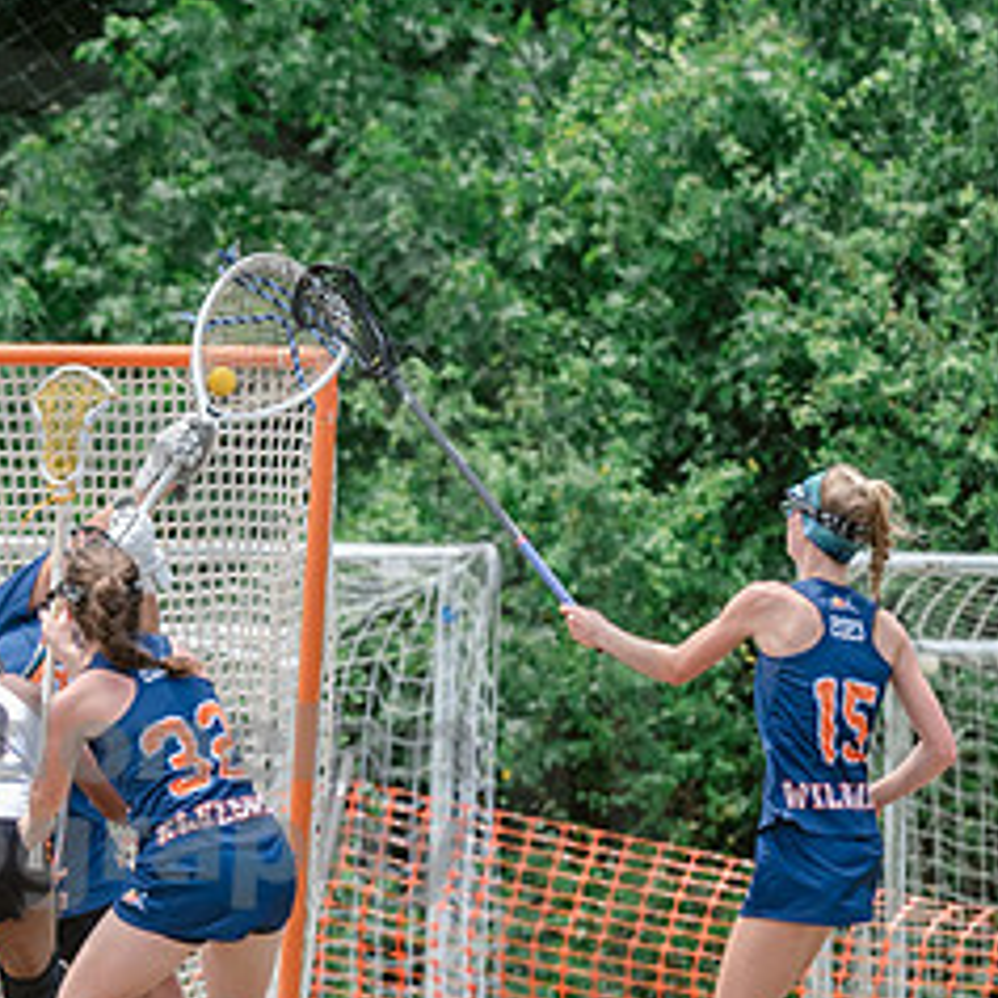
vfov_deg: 2.2
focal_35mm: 798
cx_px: 31
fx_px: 26029
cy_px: 948
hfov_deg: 2.2
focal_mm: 200
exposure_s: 1/1600
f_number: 5
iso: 400
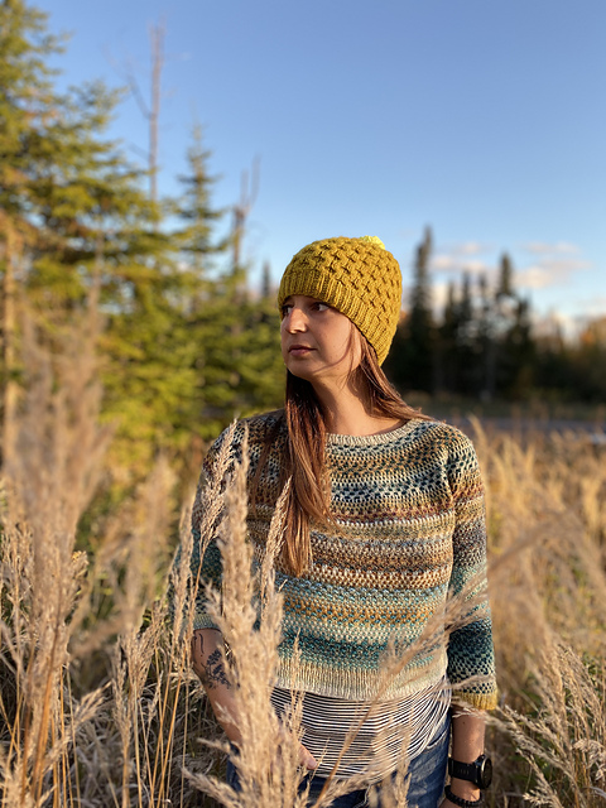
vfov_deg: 67.3
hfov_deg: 53.1
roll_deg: -0.4
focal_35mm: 26
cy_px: 404
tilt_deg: -4.1
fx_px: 607
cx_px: 303
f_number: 1.8
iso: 32
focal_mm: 4.25
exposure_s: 1/418
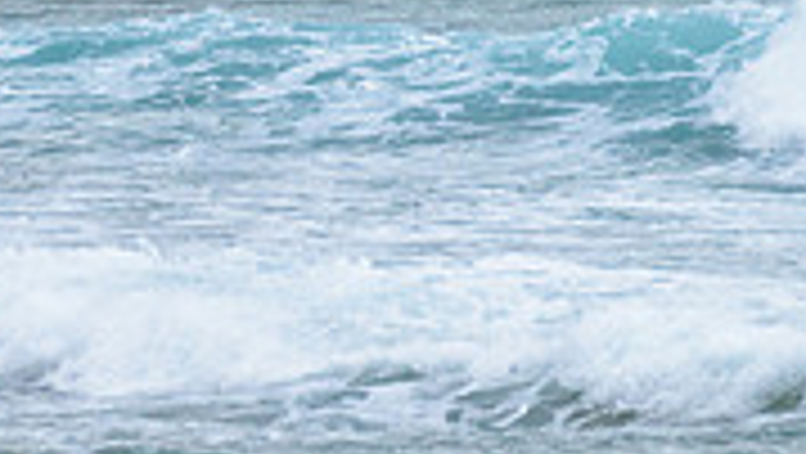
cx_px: 231
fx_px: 44423
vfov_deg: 0.6
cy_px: -228
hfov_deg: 1.0
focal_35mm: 2077
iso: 800
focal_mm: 500
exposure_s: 1/2000
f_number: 5.6
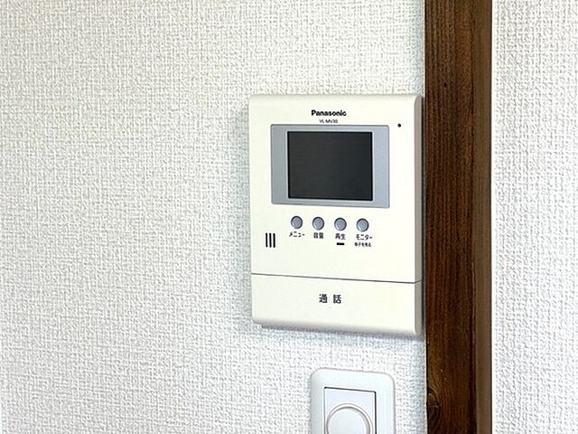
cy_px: 217
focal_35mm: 77
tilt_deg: -4.3
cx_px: 289
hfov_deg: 25.3
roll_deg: +1.7
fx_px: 1286
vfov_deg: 19.1
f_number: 2.8
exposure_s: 1/60
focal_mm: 9
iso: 125
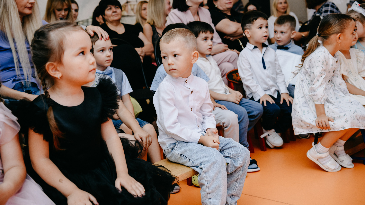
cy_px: 87
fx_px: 465
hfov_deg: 42.9
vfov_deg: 24.9
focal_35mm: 48
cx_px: 184
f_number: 4
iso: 200
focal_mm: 45
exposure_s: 1/160
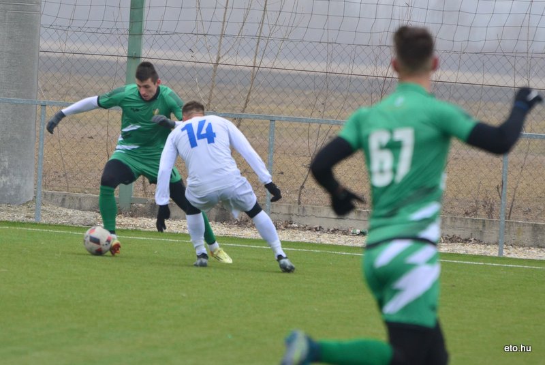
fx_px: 6137
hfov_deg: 5.1
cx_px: 272
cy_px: 182
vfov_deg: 3.4
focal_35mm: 405
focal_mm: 270
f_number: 5.6
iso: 800
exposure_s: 1/640
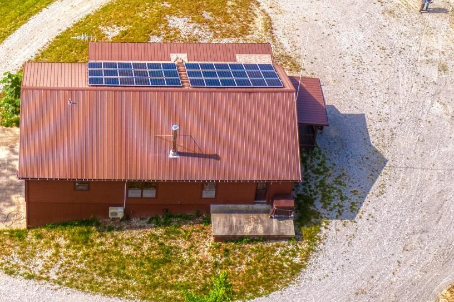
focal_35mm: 103
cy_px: -192
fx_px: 1298
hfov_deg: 19.4
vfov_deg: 12.4
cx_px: 30
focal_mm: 10.26
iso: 100
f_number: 4.5
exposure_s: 1/40
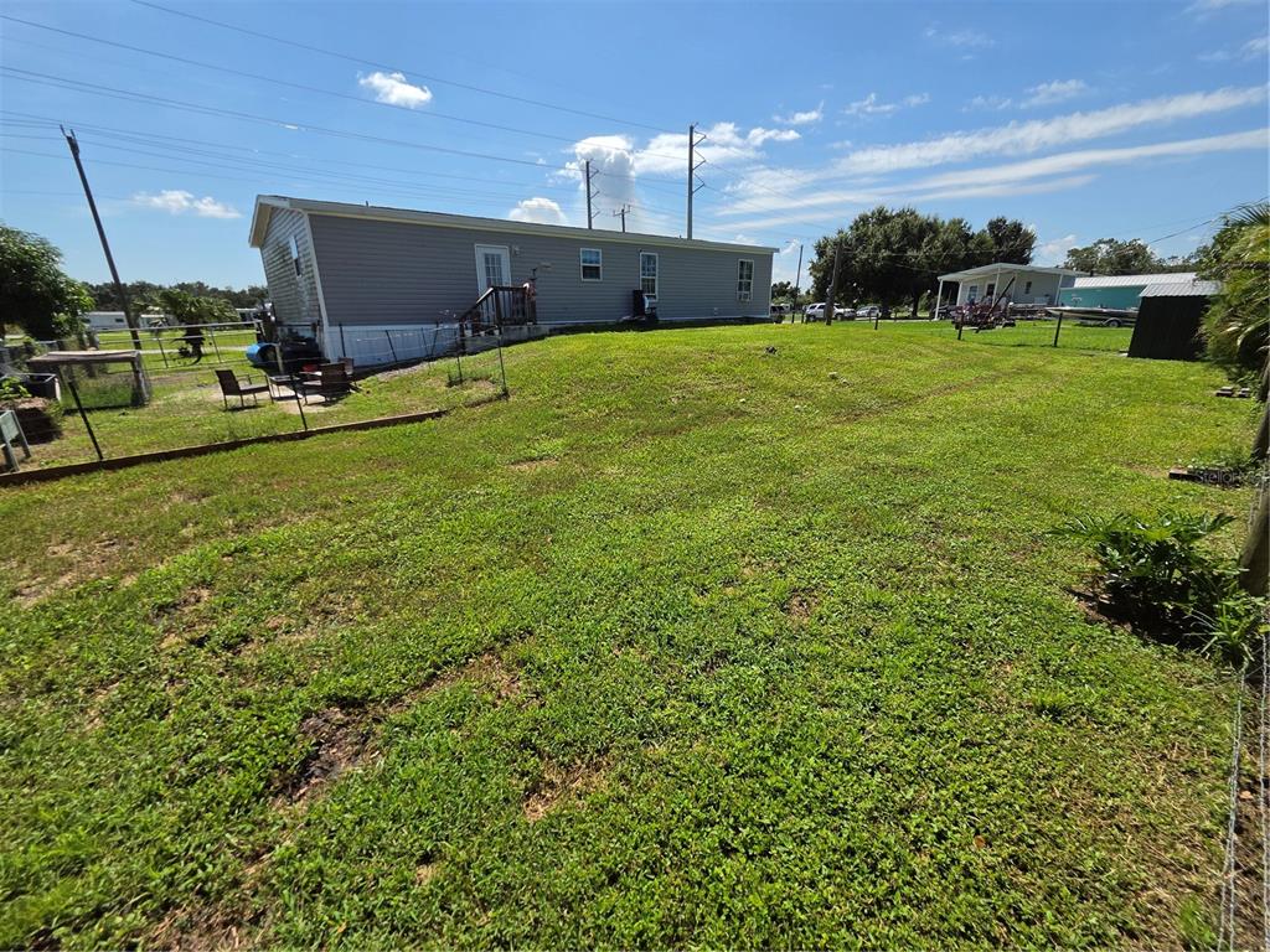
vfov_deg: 89.9
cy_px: 476
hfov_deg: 106.2
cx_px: 635
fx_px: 477
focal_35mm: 13
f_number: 2.2
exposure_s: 1/4337
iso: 100
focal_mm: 2.2
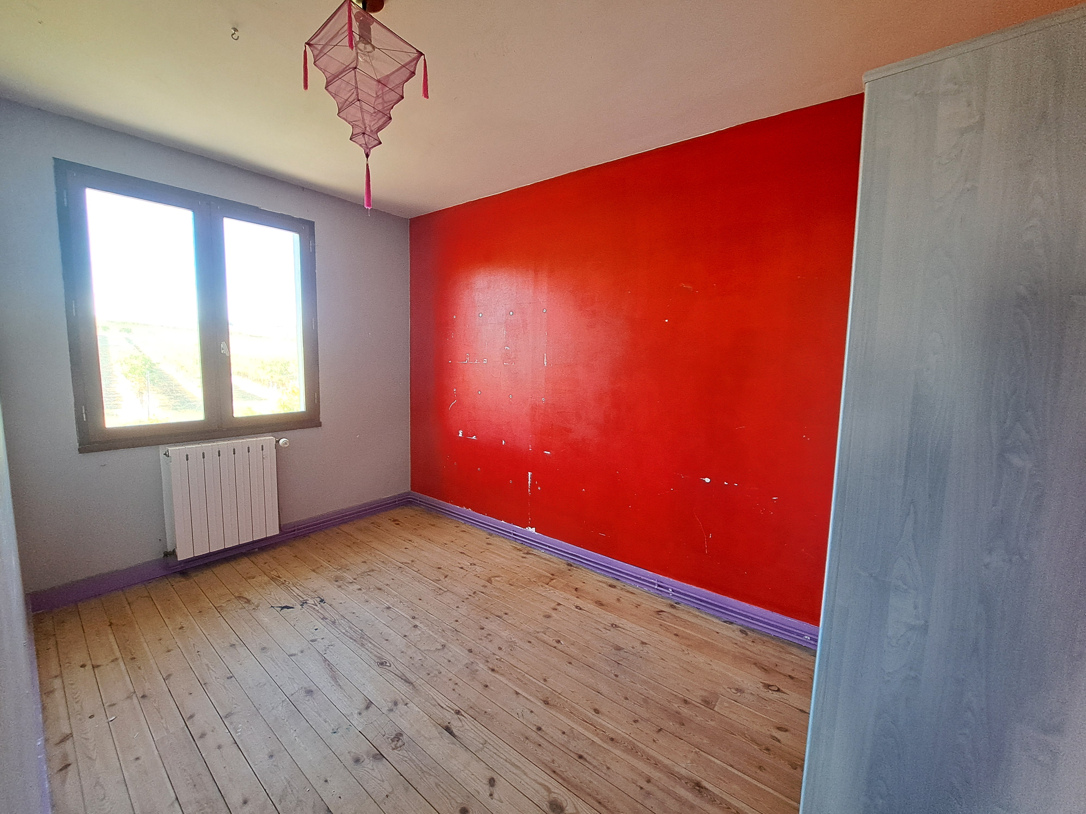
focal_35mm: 13
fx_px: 408
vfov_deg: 89.9
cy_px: 407
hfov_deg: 106.2
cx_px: 543
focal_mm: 1.74
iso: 80
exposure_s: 1/50
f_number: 2.2
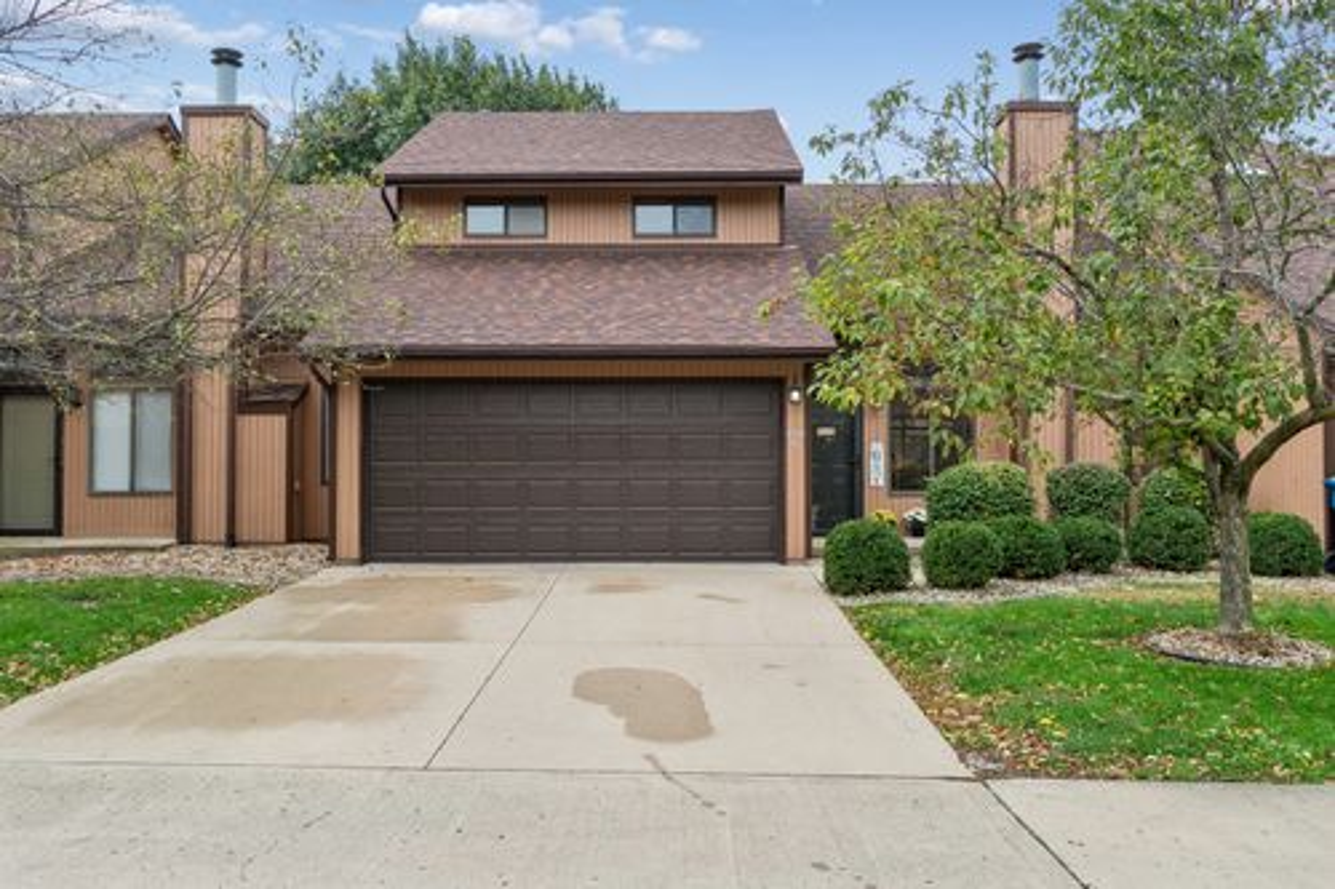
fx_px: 1056
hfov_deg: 64.6
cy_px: 444
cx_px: 668
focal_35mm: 28
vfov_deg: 45.6
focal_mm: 19
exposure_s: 1/320
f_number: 8
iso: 250
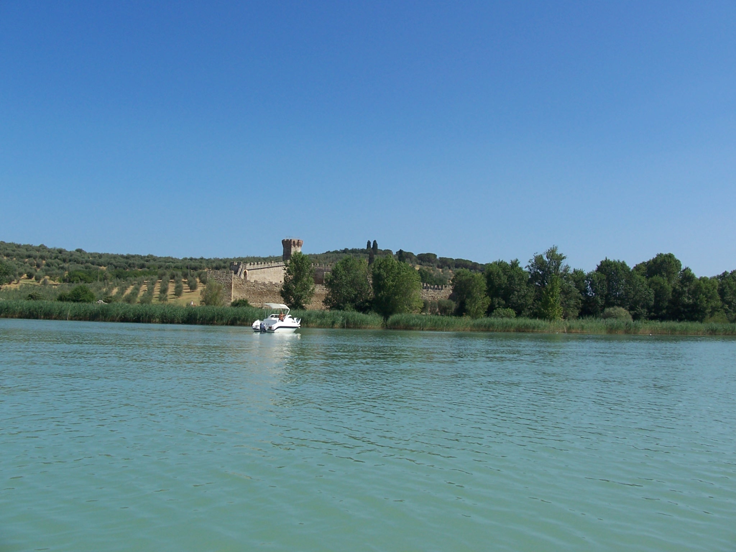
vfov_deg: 40.7
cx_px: 368
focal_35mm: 35
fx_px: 744
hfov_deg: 52.6
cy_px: 276
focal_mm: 6
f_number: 4
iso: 80
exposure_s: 1/1000
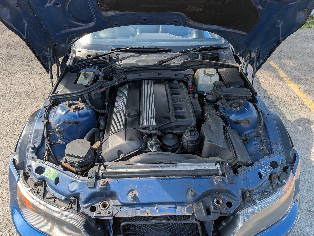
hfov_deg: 71.6
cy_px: 118
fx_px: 218
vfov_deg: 56.8
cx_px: 157
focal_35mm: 24
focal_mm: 4.53
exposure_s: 1/962
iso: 39
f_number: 1.7
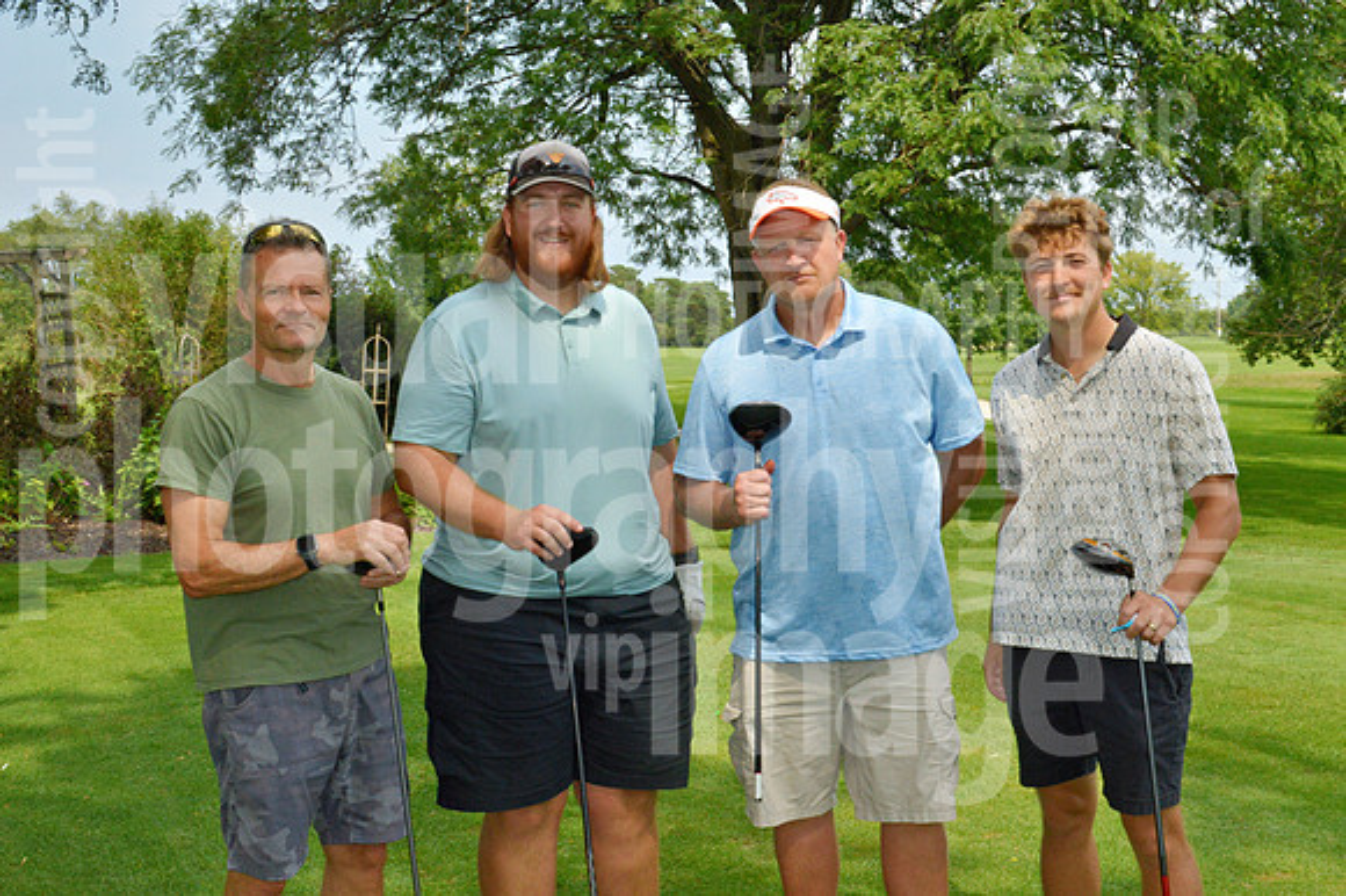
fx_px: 1794
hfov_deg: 41.1
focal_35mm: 48
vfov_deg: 28.0
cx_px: 673
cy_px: 448
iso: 800
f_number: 18
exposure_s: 1/200
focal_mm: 32
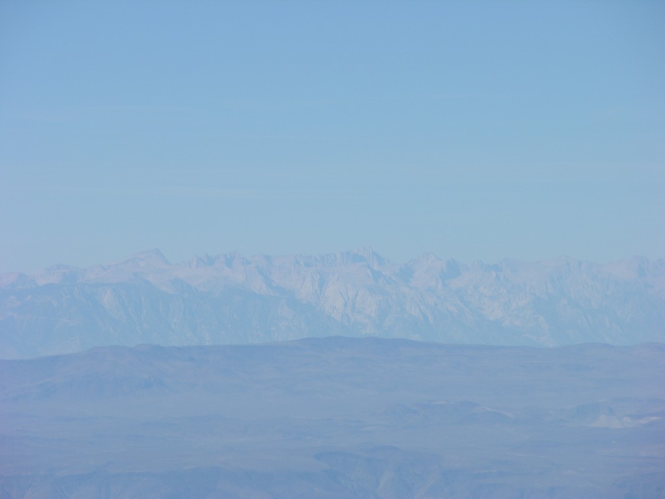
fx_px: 5379
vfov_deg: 5.3
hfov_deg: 7.1
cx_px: 332
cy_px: 250
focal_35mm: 280
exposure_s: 1/372
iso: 50
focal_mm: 71.2
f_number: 5.9
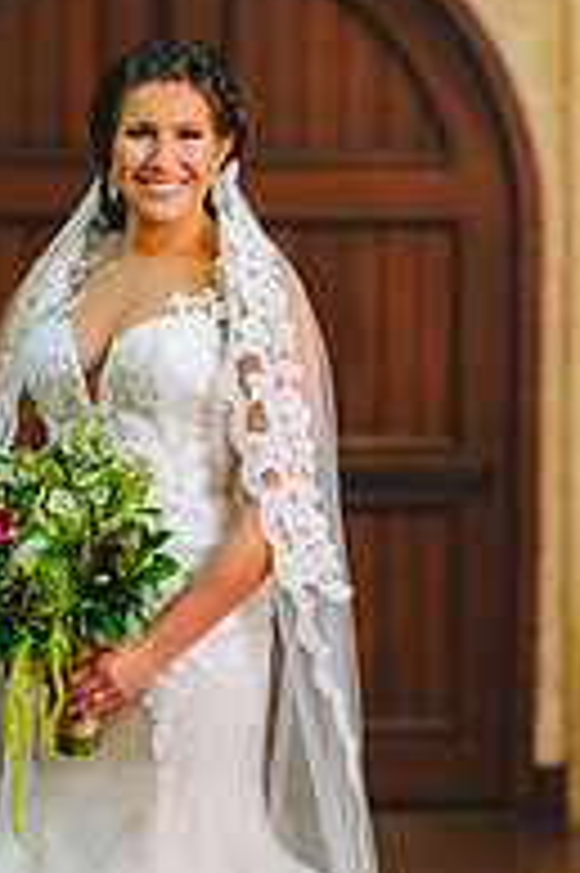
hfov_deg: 7.0
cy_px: 549
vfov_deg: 10.4
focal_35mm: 197
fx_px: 4769
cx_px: 220
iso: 400
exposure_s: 1/160
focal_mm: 85
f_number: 2
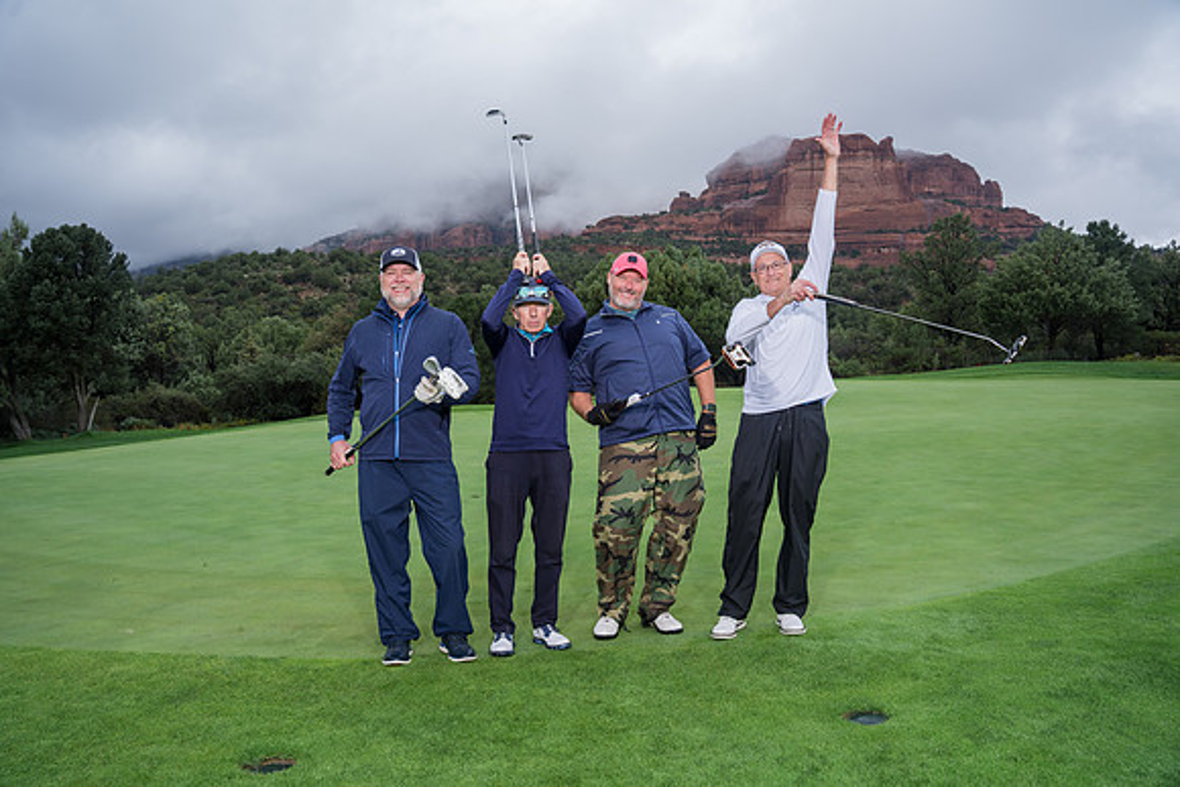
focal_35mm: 24
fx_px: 787
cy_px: 394
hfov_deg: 73.7
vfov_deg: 53.2
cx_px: 590
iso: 320
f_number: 5
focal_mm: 24
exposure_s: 1/500
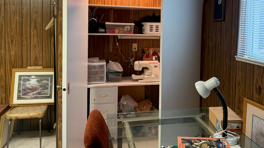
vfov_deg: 36.9
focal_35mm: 31
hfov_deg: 62.5
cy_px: 38
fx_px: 217
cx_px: 146
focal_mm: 6.76
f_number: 1.78
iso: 400
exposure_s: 1/60
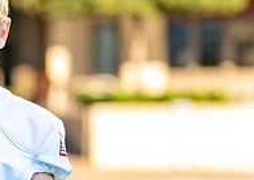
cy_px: 136
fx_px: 1353
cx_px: -41
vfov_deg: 7.6
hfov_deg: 10.6
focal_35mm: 188
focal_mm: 50
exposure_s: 1/2500
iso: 100
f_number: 1.2
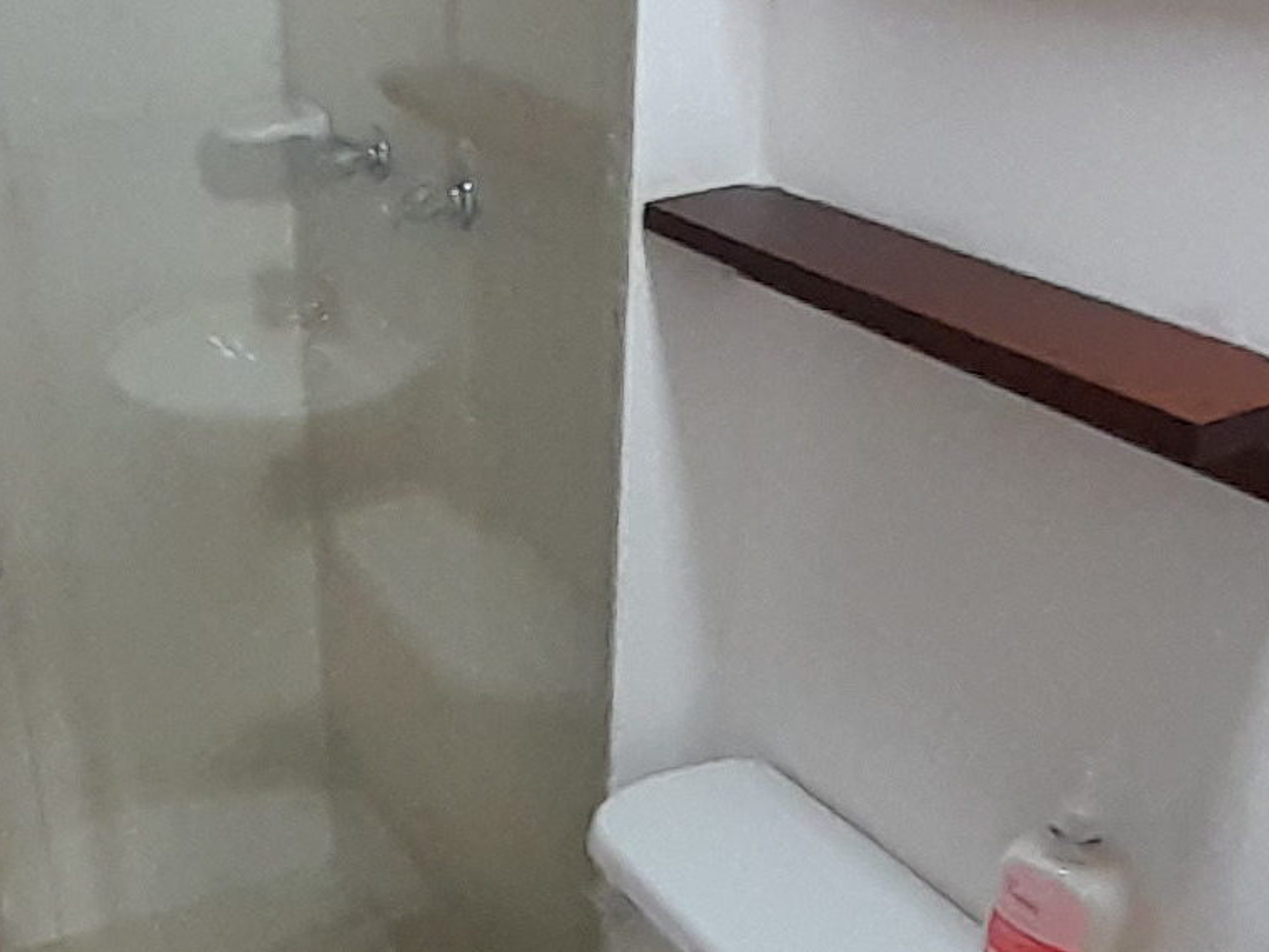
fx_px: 1613
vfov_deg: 32.6
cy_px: 637
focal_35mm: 44
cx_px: 390
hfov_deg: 42.2
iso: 200
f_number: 2.2
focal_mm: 1.13
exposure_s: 1/50
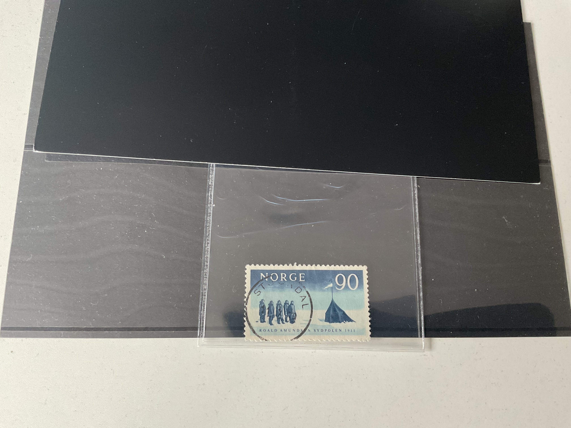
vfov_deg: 48.2
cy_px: 214
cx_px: 286
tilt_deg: -76.3
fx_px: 478
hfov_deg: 61.7
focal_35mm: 29
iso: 200
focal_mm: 3
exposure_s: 1/50
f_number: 1.8
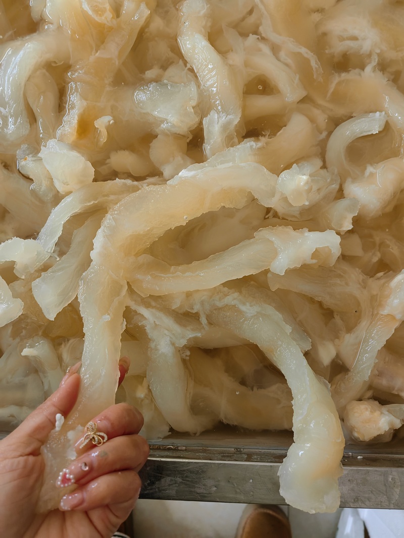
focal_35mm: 27
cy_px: 269
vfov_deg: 65.3
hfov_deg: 51.3
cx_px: 202
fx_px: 420
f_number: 1.8
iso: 250
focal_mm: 5.54
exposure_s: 1/100
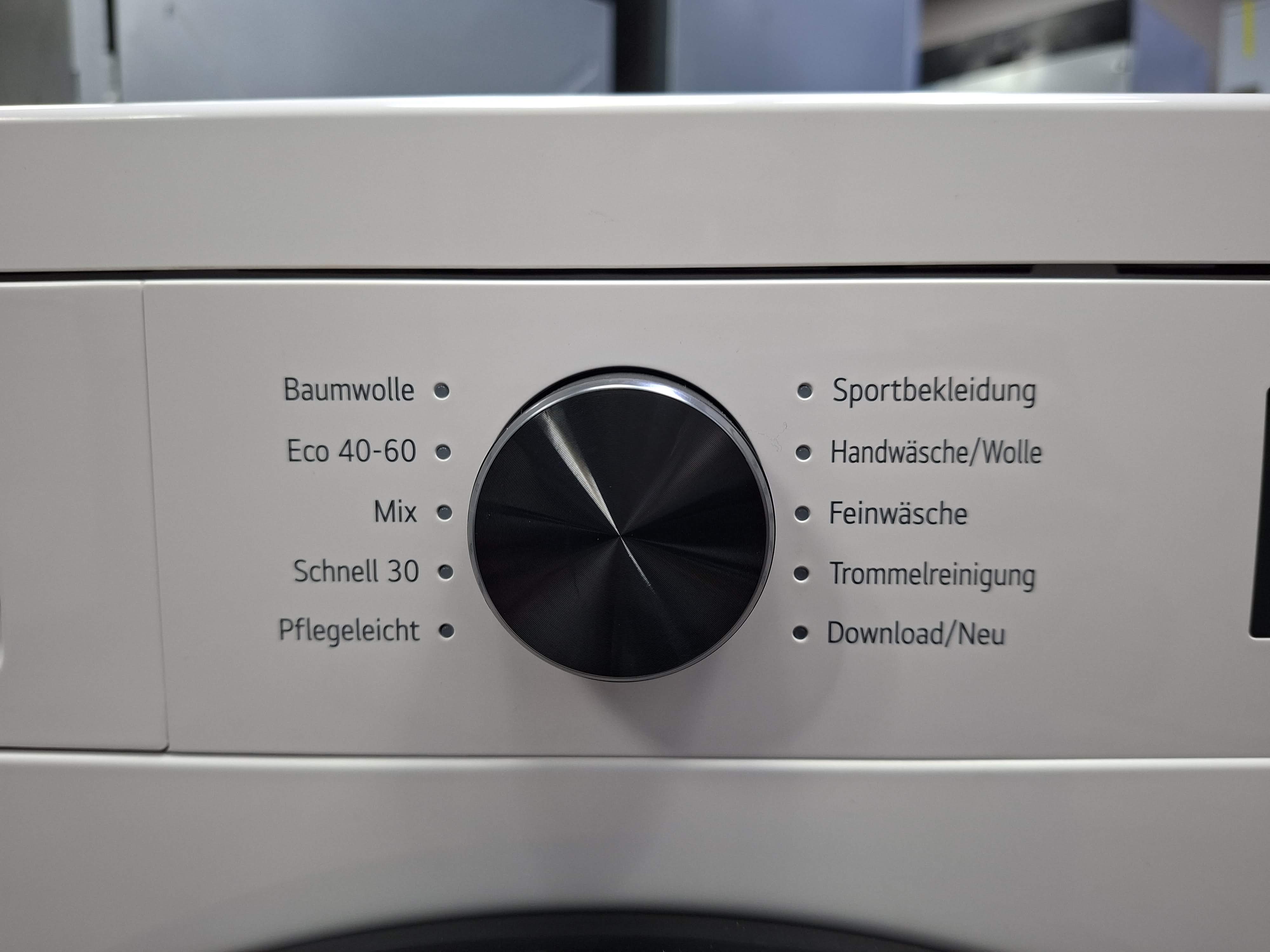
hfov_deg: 73.9
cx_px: 635
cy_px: 476
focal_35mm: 23
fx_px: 844
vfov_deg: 58.9
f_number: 1.8
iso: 200
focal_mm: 5.54
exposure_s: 1/50
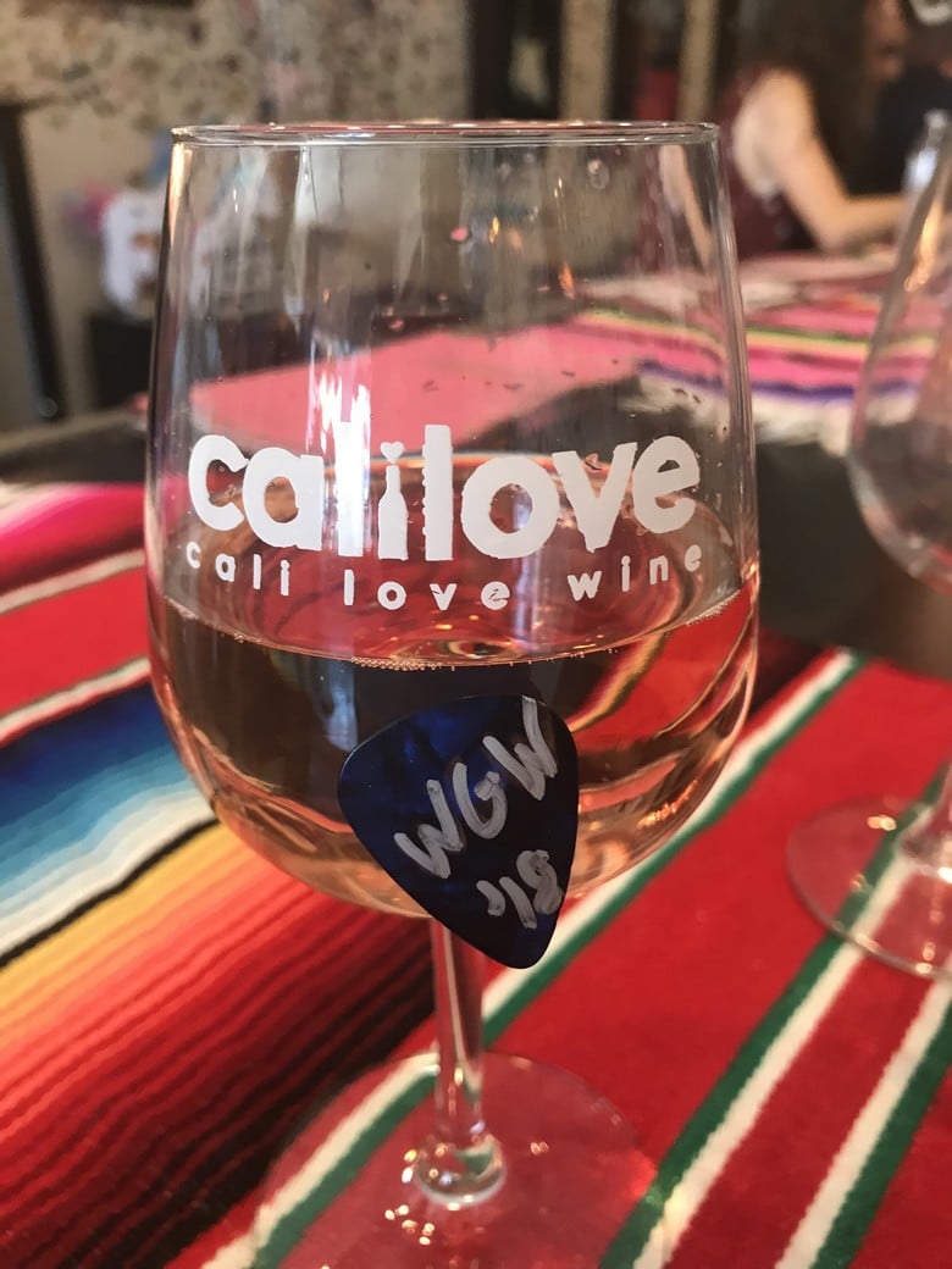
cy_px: 634
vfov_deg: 63.4
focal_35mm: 28
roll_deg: -0.4
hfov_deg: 49.7
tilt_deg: -25.1
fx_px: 1027
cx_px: 476
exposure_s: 1/15
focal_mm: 3.99
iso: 50
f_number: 1.8
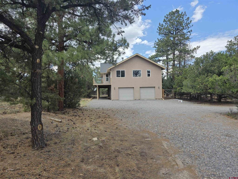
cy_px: 90
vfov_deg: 58.9
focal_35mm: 23
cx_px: 119
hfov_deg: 73.9
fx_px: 158
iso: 80
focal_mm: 6.3
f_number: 1.7
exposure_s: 1/2572
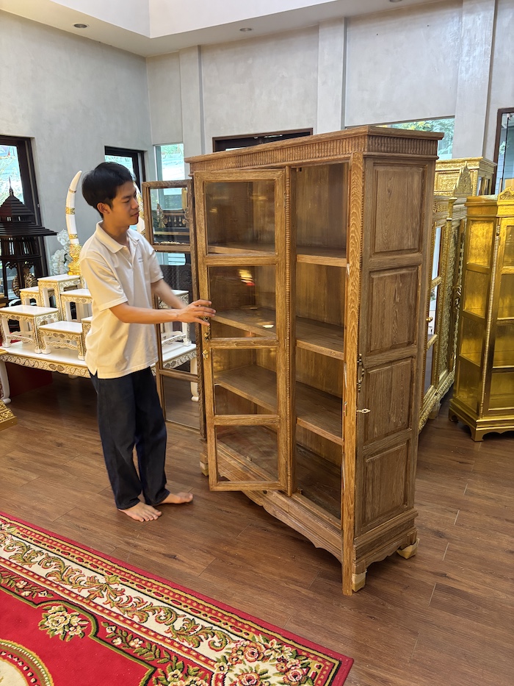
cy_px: 343
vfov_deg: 67.3
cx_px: 257
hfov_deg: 53.1
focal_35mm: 26
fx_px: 515
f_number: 1.6
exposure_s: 1/50
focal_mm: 5.96
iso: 320
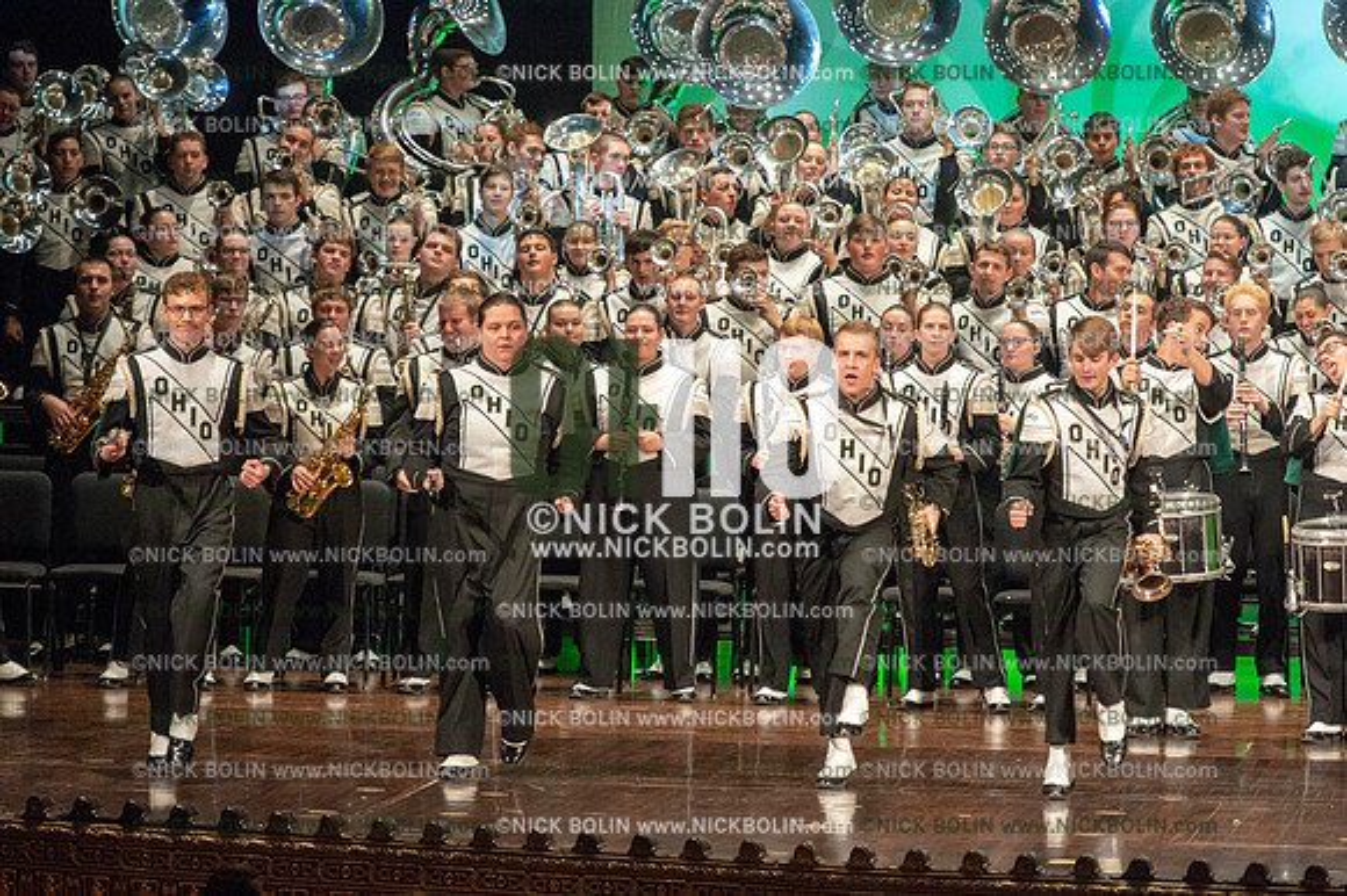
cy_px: 448
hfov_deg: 9.8
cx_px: 674
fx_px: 7853
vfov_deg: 6.5
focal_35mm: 210
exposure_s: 1/320
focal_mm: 210
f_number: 5.6
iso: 8000
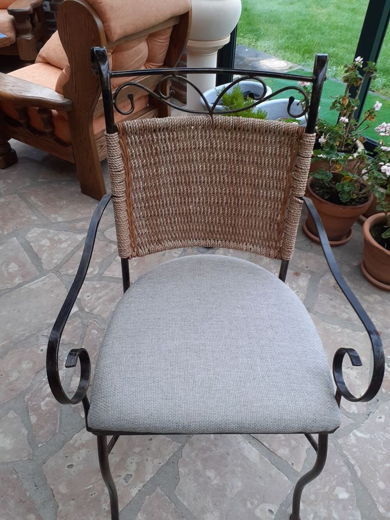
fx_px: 406
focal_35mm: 27
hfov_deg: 51.4
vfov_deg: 65.3
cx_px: 195
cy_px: 260
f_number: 1.9
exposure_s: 1/50
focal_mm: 3.6
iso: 40
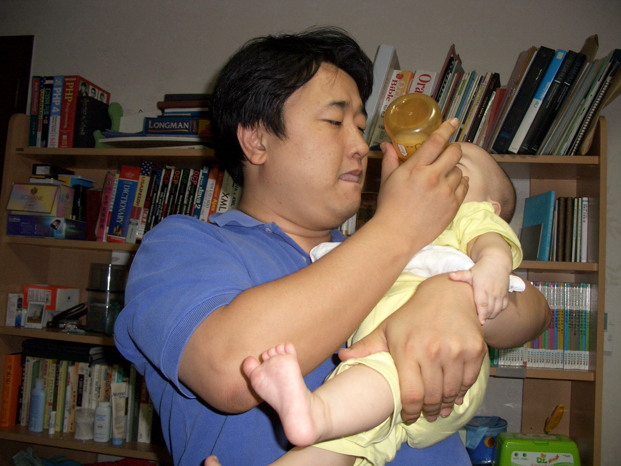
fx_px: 592
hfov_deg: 55.4
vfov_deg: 42.9
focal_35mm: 33
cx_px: 310
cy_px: 233
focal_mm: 7.1
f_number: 2.8
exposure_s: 1/60
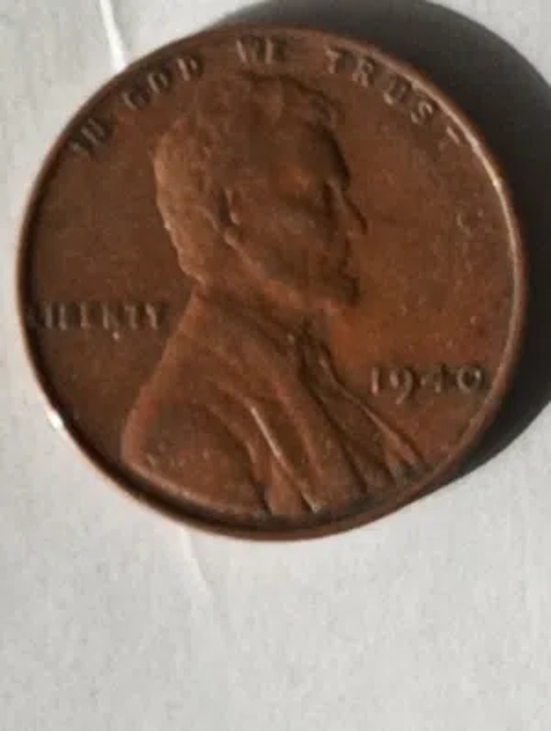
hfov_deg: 5.8
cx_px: 276
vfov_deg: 7.7
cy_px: 366
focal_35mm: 256
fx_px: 5416
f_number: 1.8
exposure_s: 1/50
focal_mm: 4.26
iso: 57
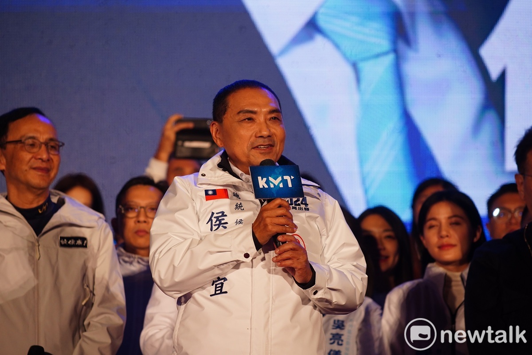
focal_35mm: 219
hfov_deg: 9.4
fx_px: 3236
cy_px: 178
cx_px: 266
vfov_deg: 6.3
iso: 1600
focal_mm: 219
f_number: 5.6
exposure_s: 1/250
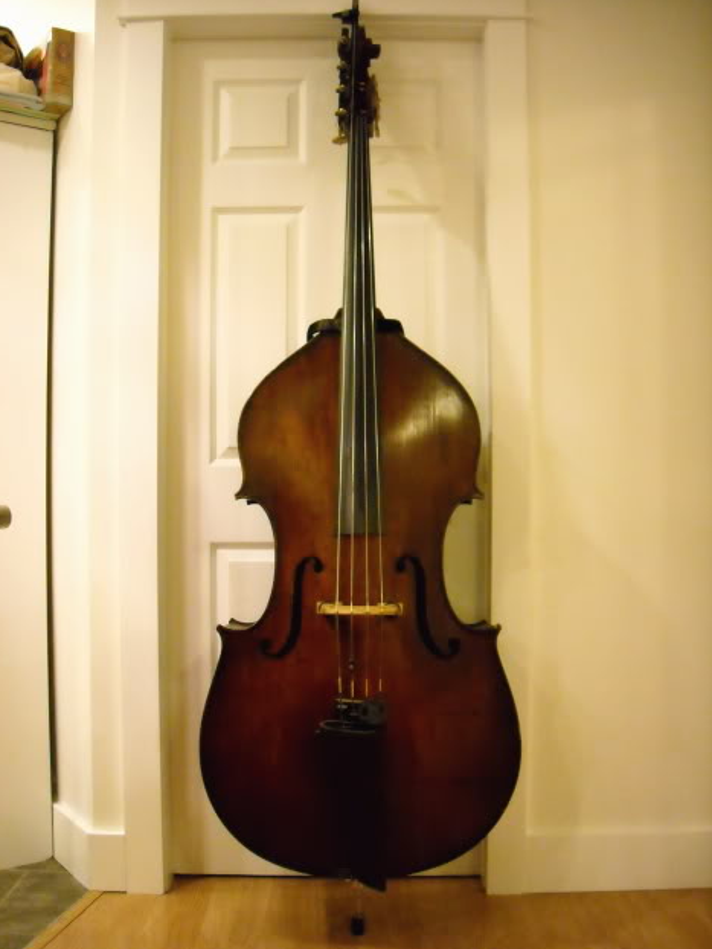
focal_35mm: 36
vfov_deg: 51.3
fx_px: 987
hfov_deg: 39.7
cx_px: 351
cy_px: 471
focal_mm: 5.7
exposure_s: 1/40
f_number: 2.8
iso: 800
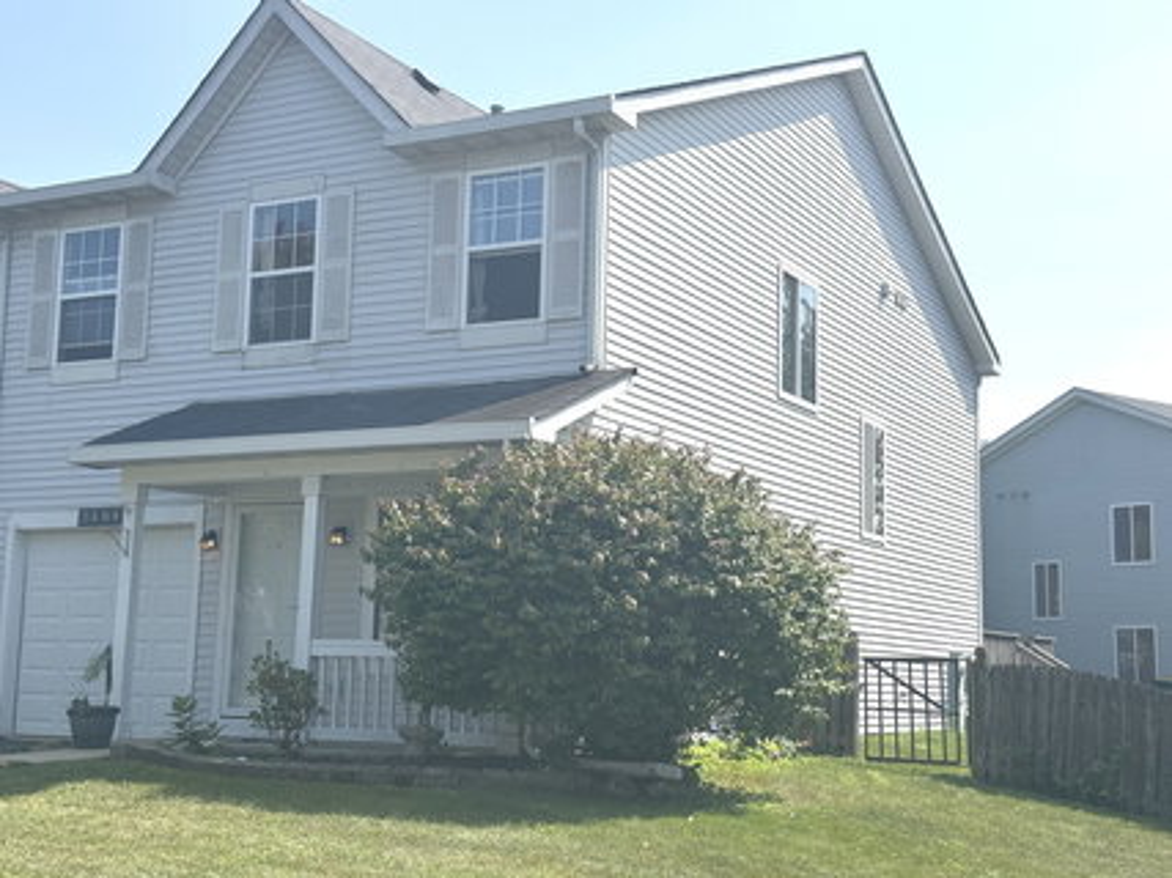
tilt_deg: +8.0
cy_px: 439
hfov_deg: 39.7
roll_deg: -1.4
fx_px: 1625
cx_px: 586
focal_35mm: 48
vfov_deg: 30.3
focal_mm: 6.76
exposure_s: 1/4975
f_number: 1.78
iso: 64
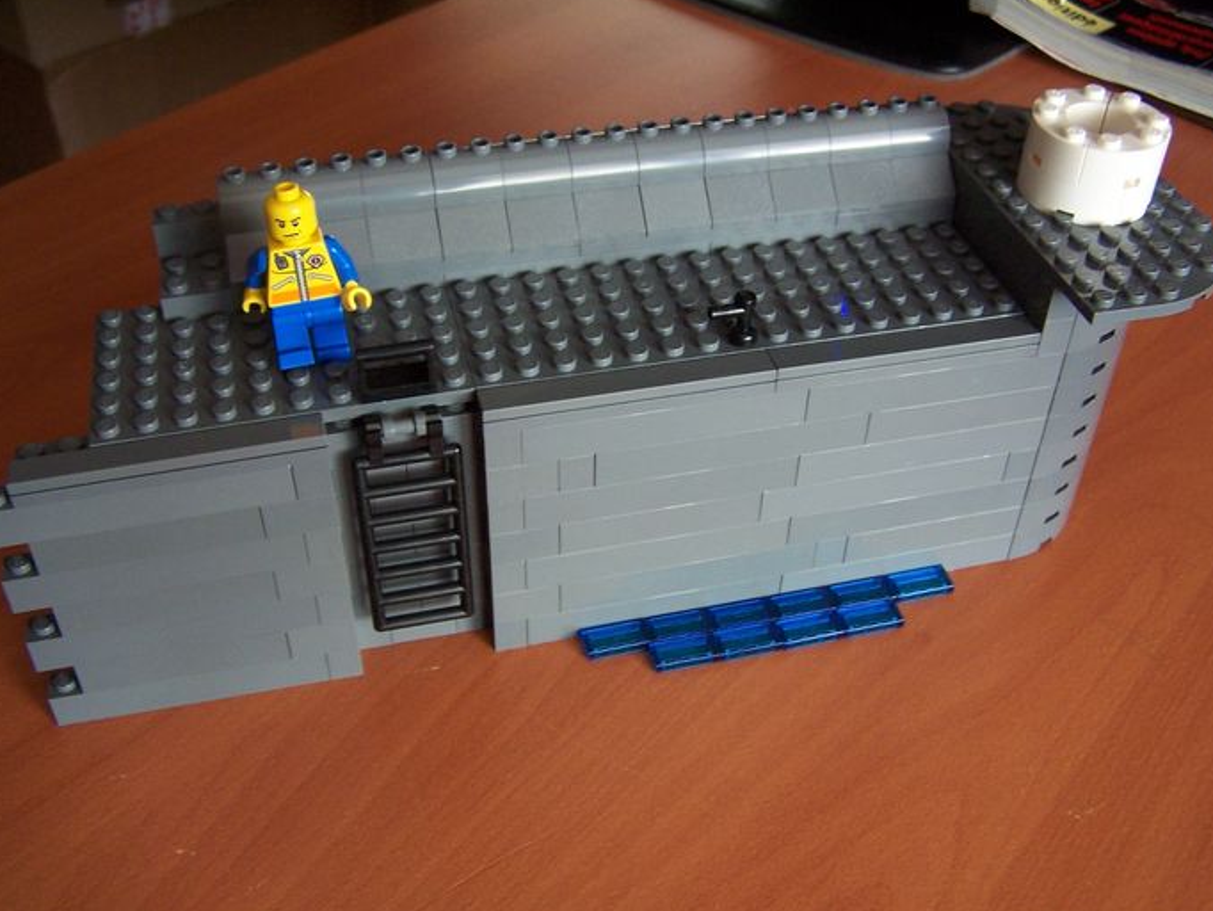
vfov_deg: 36.8
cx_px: 610
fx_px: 1367
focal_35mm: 39
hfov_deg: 47.8
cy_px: 455
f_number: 2.8
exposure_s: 1/8
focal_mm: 6.3
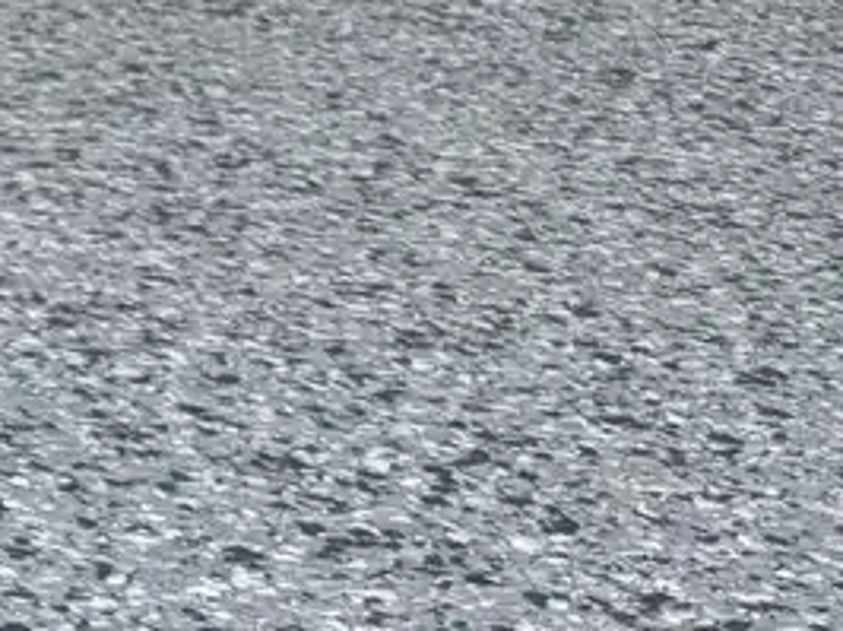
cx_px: -1436
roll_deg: -0.5
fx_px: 3163
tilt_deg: -20.8
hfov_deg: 11.4
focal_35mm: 130
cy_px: 327
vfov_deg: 11.4
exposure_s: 1/262
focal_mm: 6.76
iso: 64
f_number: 1.78
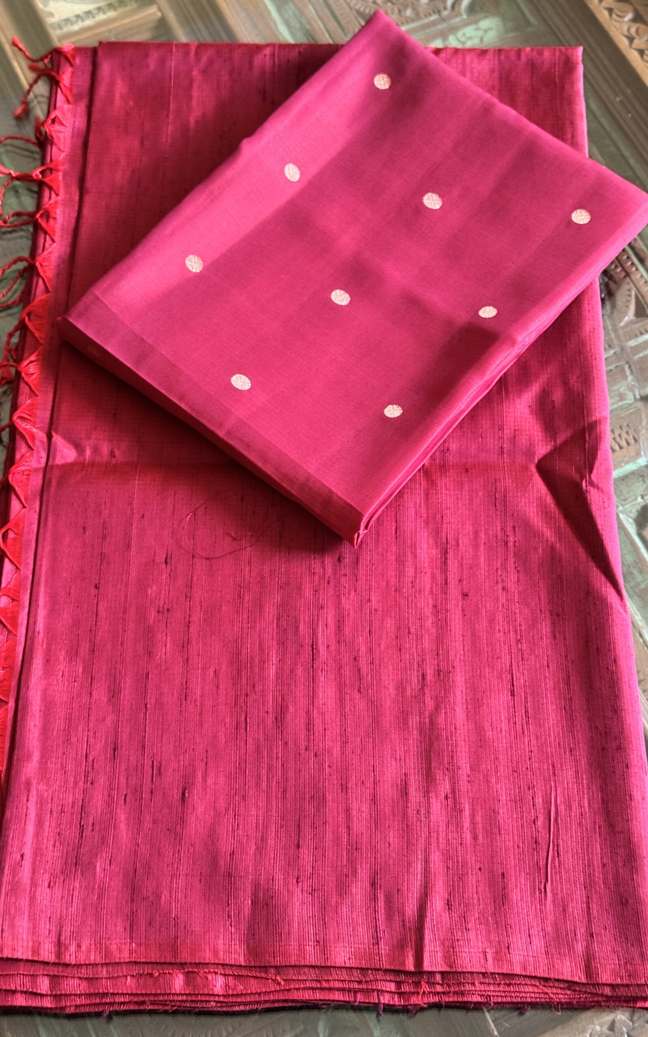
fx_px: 1441
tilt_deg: -63.0
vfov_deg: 39.6
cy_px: 519
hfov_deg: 25.3
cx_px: 302
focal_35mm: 51
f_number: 1.78
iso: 500
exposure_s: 1/40
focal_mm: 6.76
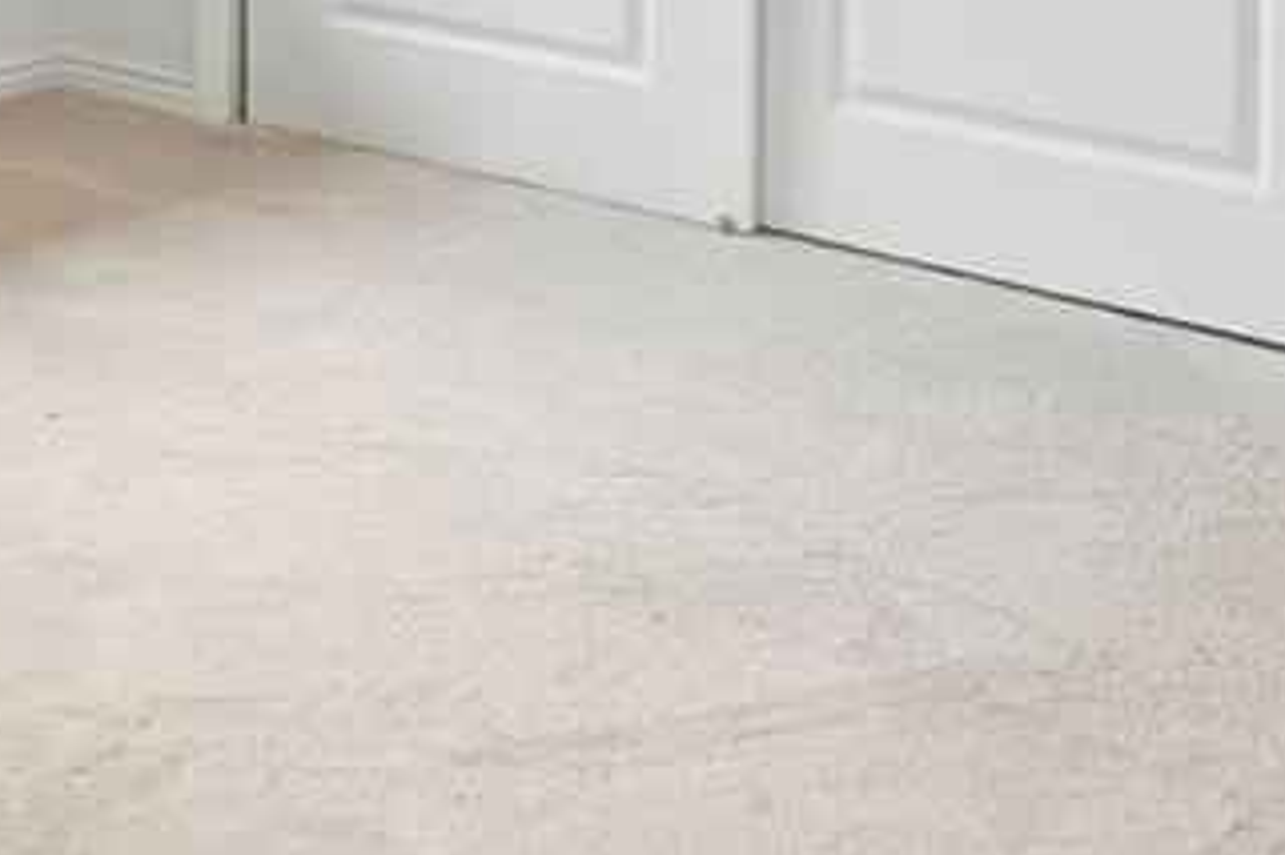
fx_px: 2676
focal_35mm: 75
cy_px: -594
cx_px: -321
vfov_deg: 15.9
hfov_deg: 24.1
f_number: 8
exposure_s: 1/50
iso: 800
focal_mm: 10
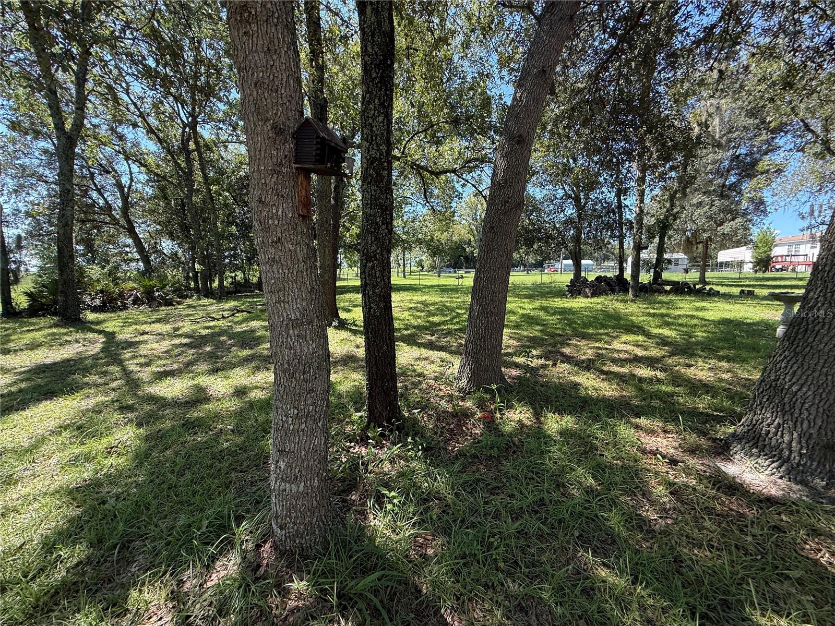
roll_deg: -1.1
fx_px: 338
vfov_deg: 85.7
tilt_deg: -6.8
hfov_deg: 102.1
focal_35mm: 14
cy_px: 313
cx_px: 418
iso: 64
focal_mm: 2.22
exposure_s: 1/336
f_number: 2.2
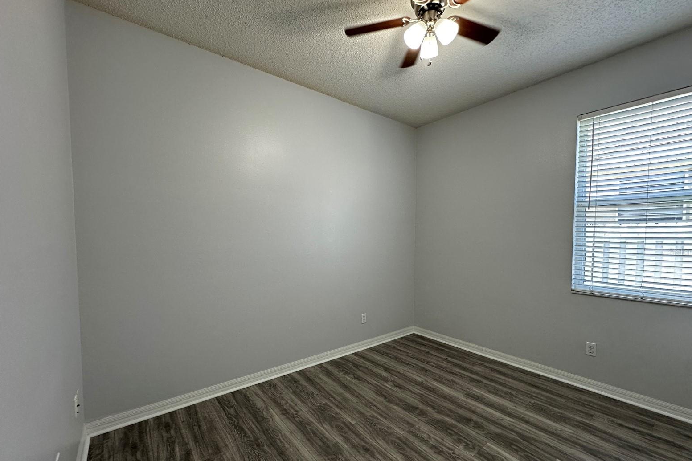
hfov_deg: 100.4
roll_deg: -0.3
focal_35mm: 15
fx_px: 288
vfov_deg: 77.1
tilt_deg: -2.4
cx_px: 354
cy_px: 252
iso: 200
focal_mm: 2.22
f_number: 2.2
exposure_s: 1/120
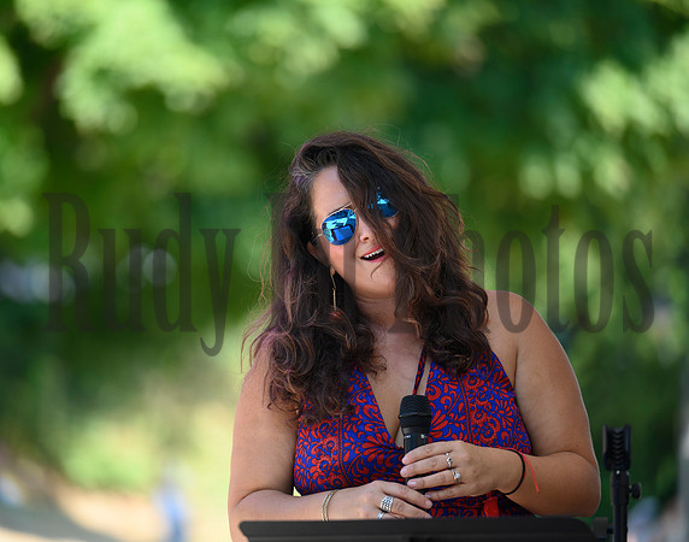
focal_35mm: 223
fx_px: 4519
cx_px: 282
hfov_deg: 8.7
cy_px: 271
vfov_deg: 6.9
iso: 320
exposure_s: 1/800
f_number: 2.8
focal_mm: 200
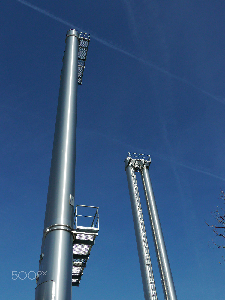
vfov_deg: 51.4
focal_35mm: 36
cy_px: 150
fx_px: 312
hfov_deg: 39.7
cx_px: 112
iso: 160
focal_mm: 18
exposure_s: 1/500
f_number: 8
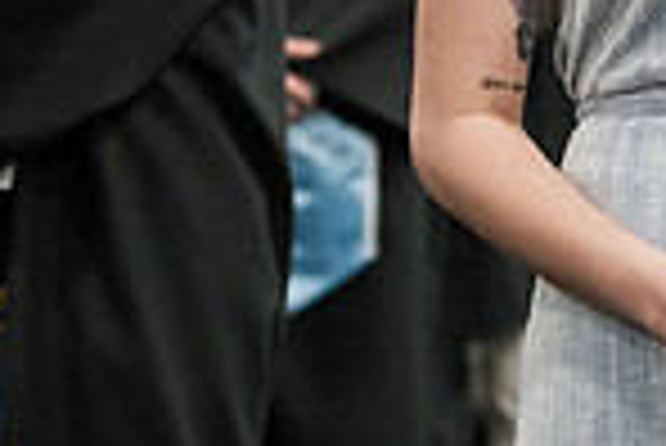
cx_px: 1076
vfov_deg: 5.0
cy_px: -223
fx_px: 5074
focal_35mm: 274
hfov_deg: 7.4
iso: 4000
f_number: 3.2
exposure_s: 1/250
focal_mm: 70
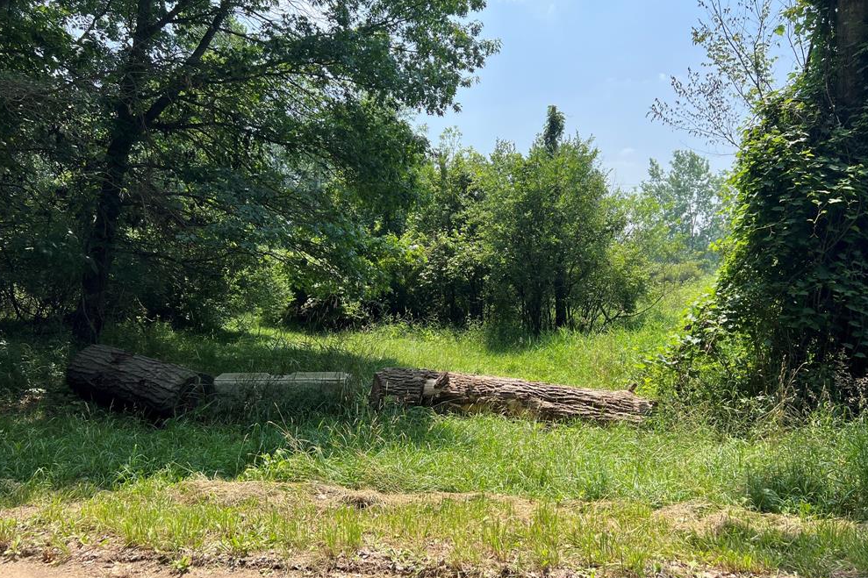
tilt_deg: -1.0
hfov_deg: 65.5
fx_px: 675
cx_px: 441
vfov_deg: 46.4
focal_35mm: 28
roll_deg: +0.3
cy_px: 294
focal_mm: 5.7
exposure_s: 1/2045
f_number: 1.5
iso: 50
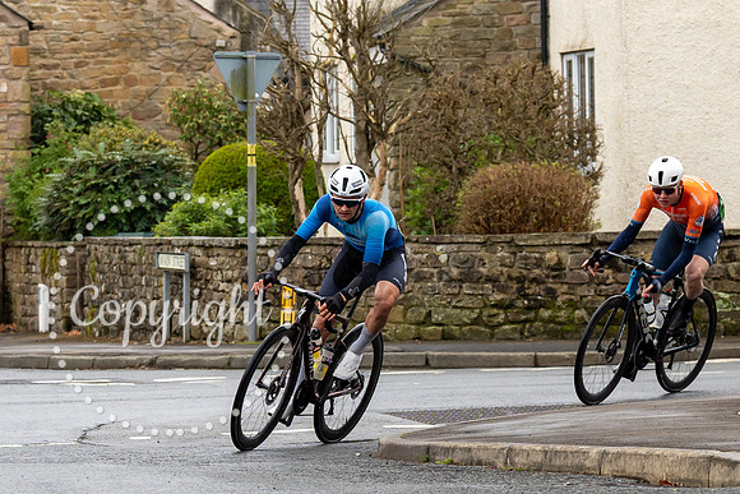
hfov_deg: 11.5
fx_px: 3659
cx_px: 324
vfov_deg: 7.7
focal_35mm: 178
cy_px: 198
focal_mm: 70
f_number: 4
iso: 400
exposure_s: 1/1000
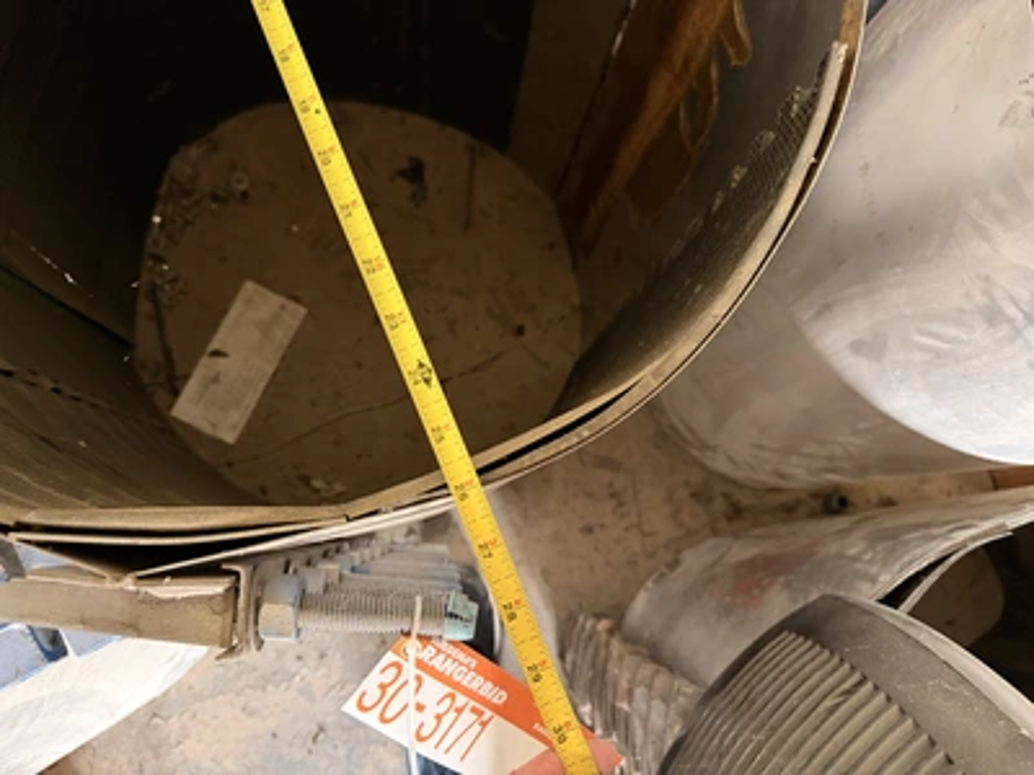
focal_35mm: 24
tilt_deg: -77.8
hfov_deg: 71.6
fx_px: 717
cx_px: 517
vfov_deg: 56.8
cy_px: 388
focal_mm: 6.76
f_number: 1.78
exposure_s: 1/31
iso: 1000
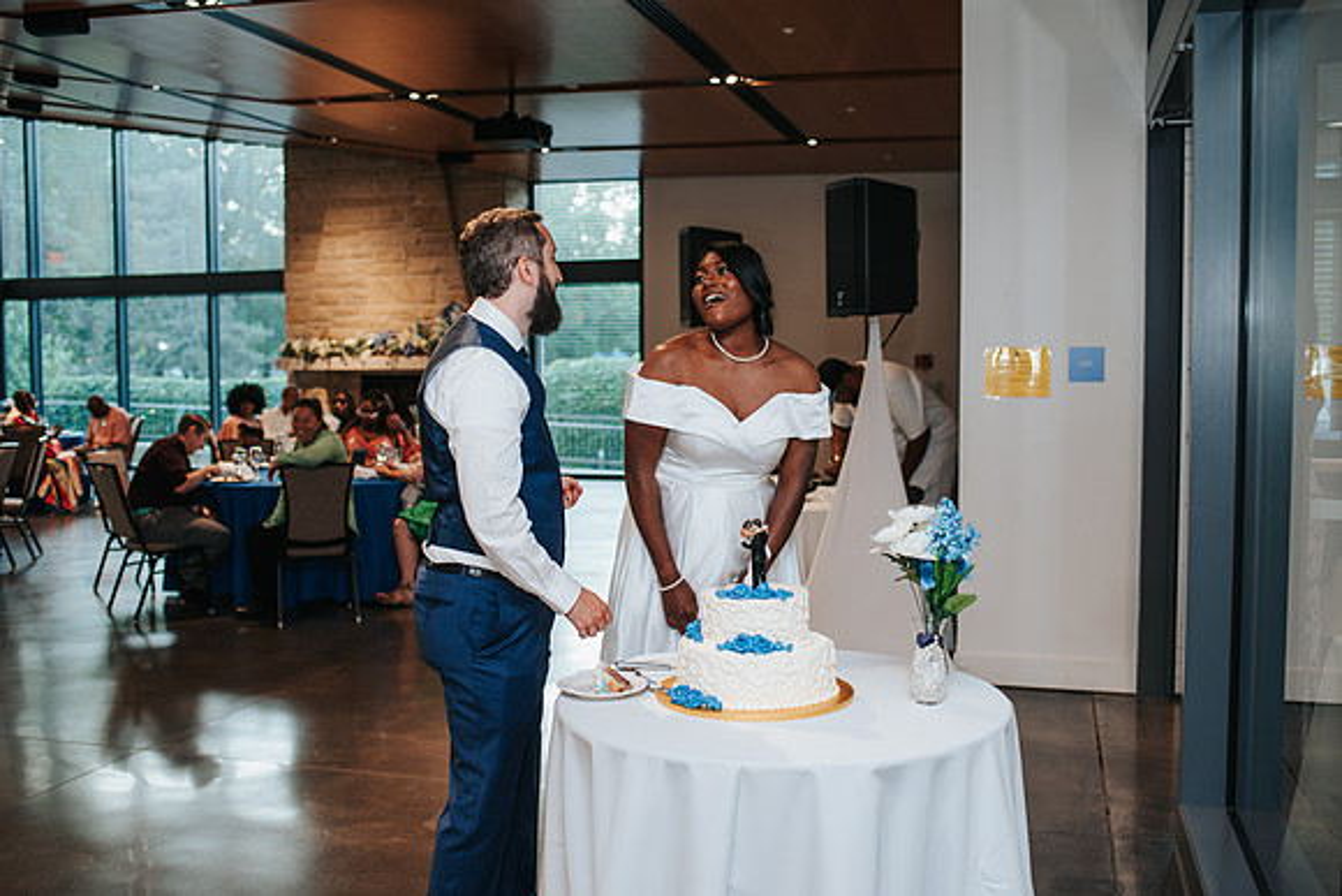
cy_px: 448
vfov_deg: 37.2
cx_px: 671
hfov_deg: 53.5
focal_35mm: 36
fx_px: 1331
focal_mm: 35
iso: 640
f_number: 2.8
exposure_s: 1/160
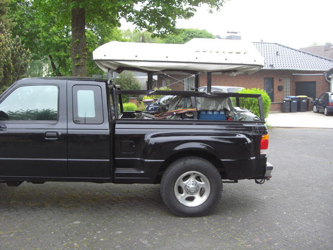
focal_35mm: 38
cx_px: 166
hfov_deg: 49.0
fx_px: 366
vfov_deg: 37.7
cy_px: 125
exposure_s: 1/100
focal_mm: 6.2
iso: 100
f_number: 2.7
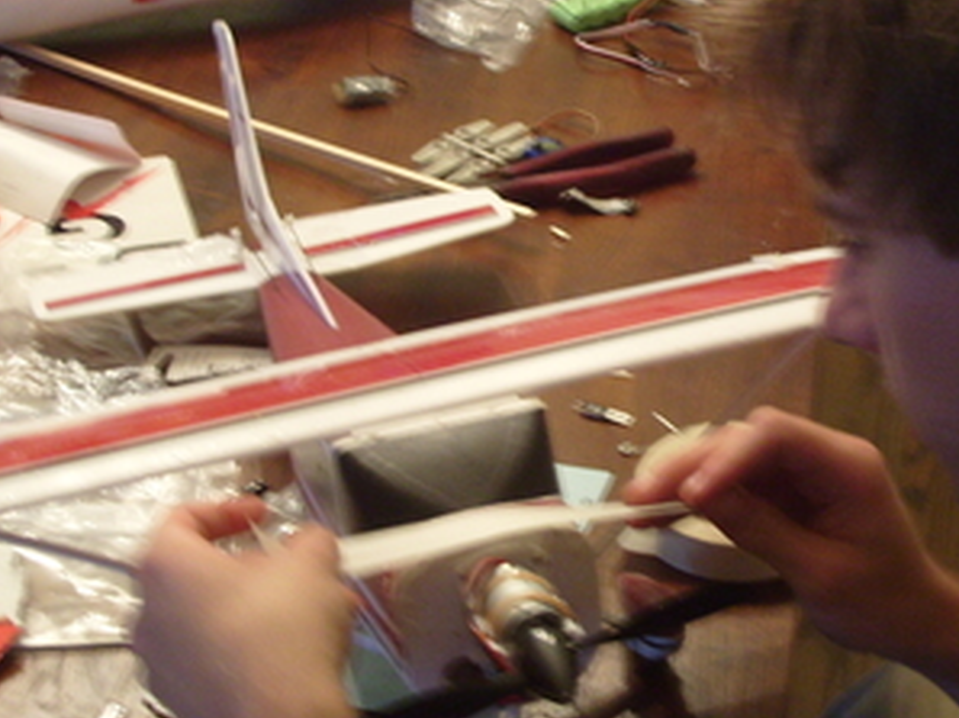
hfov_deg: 22.7
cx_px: 634
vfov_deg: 17.1
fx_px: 2381
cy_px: 293
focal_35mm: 86
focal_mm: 8.9
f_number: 3
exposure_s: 1/6
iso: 200
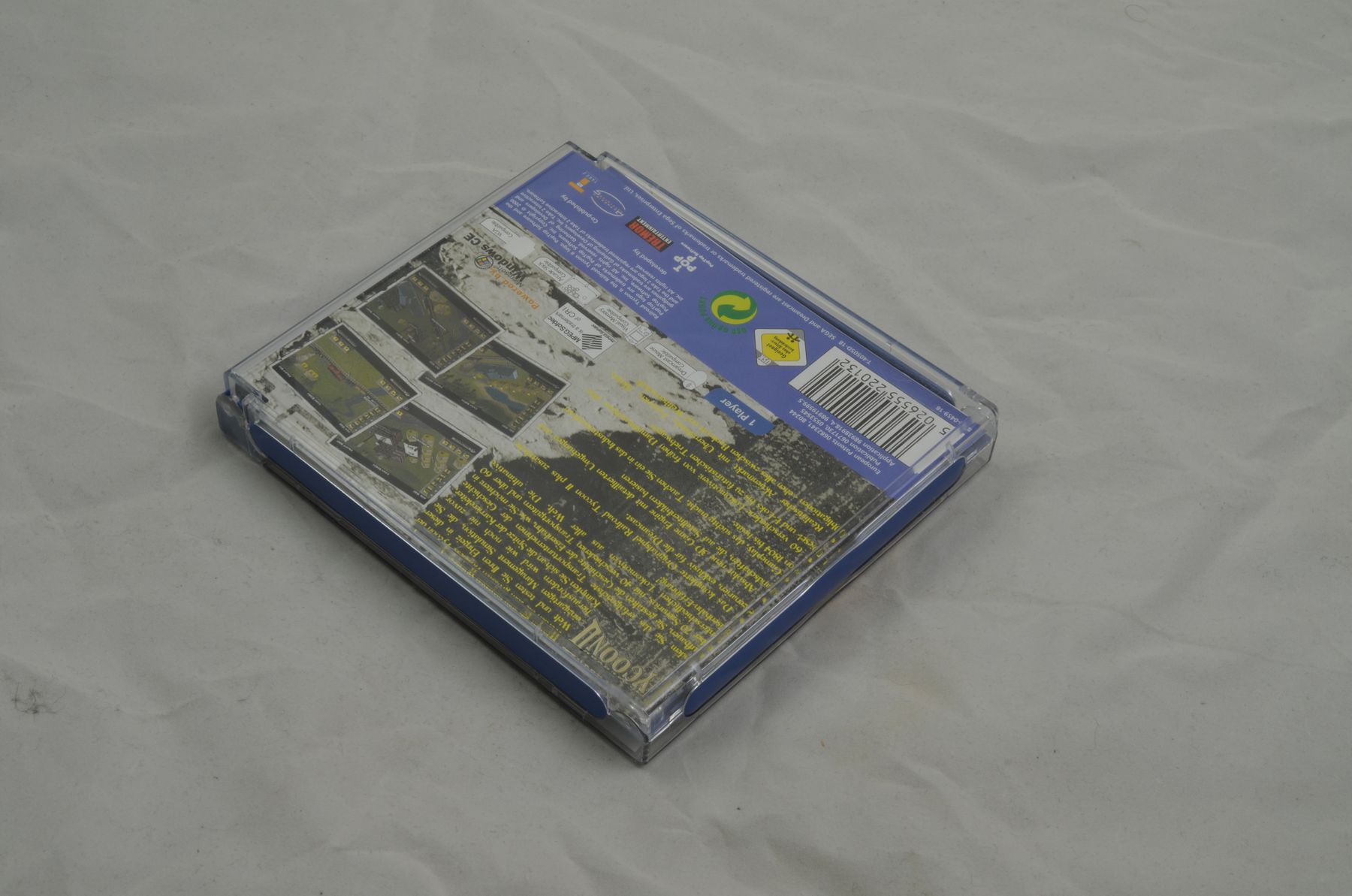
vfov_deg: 22.5
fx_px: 2249
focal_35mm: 60
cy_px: 448
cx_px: 676
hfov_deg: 33.5
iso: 100
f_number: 20
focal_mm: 40
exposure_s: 1/3
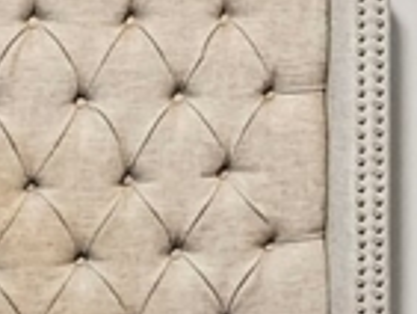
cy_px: -1
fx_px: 1350
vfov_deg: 13.1
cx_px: 680
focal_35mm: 112
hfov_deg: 15.7
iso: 2500
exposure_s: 1/30
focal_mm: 16
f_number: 8
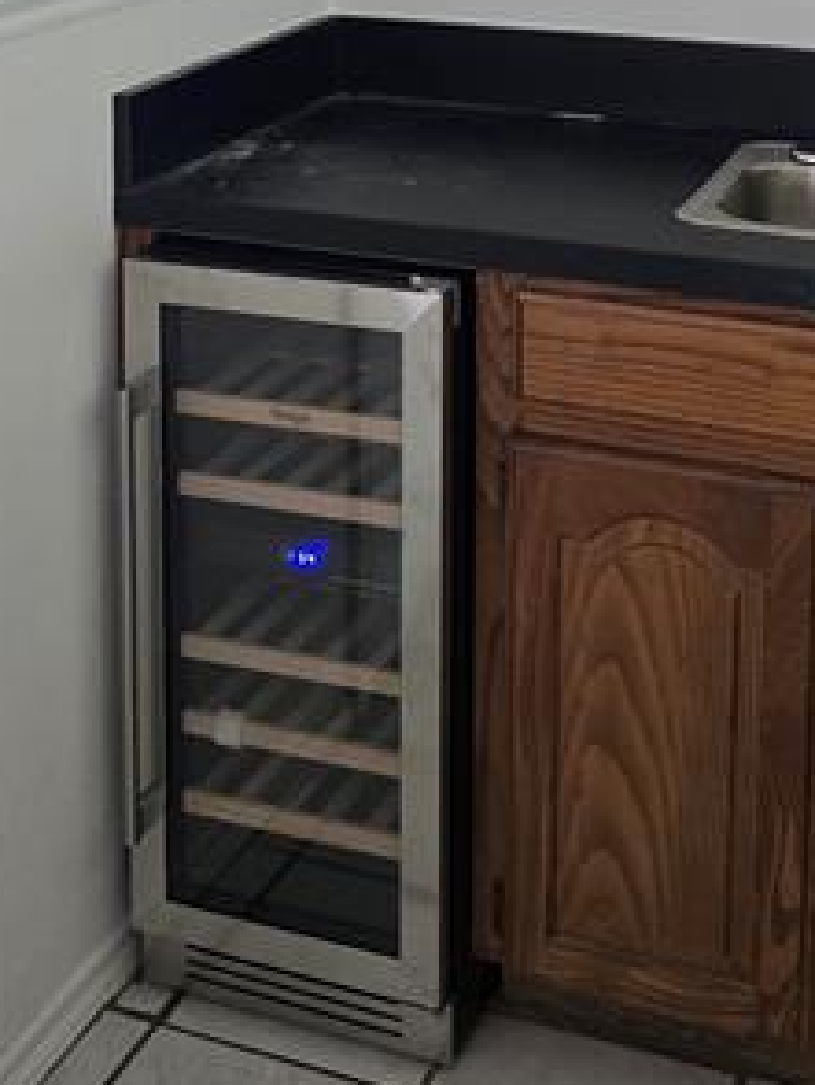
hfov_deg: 24.4
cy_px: 7
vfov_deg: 30.0
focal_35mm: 60
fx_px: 1881
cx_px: 387
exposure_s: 1/120
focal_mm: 6.3
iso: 640
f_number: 1.7
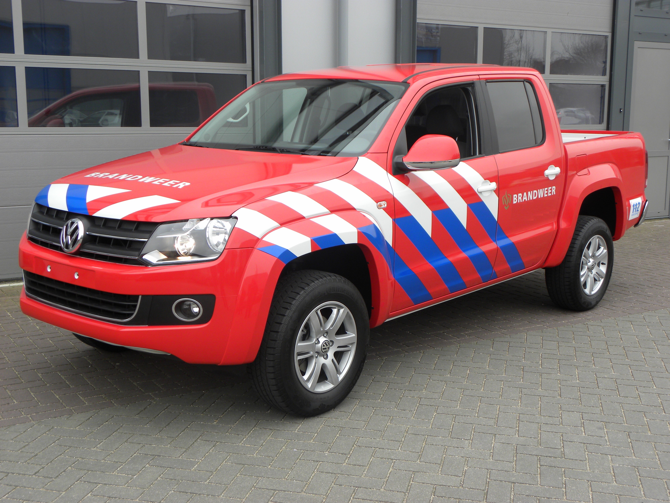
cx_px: 335
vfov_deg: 31.5
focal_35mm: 46
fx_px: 890
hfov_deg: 41.2
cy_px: 252
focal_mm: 8.2
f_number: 3.2
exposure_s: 1/91.4
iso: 64
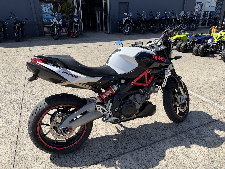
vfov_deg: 56.8
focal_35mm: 24
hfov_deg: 71.6
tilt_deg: -21.5
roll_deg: +1.0
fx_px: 156
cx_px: 112
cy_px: 84
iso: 80
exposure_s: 1/3759
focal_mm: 6.76
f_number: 1.78
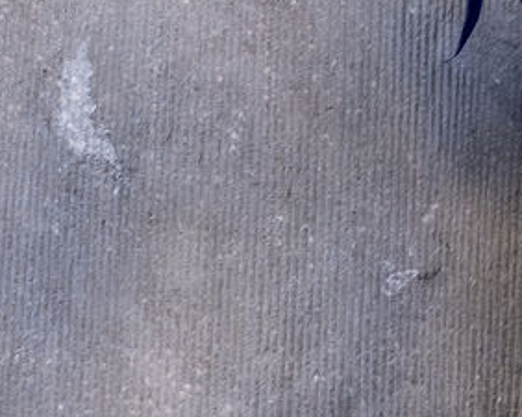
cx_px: 698
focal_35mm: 290
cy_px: -107
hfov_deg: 6.6
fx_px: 4476
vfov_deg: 5.3
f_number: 4
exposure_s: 1/80
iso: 100
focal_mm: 68
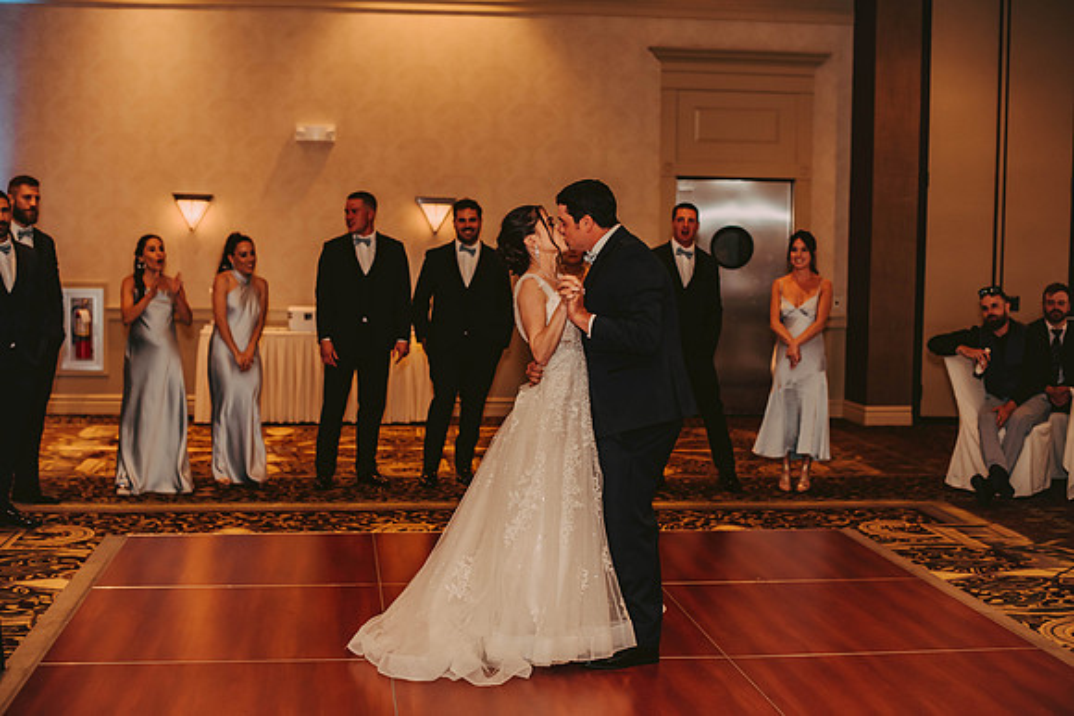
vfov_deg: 27.0
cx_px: 537
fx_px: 1492
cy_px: 358
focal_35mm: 50
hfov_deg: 39.6
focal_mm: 50
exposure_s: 1/125
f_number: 2.5
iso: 800
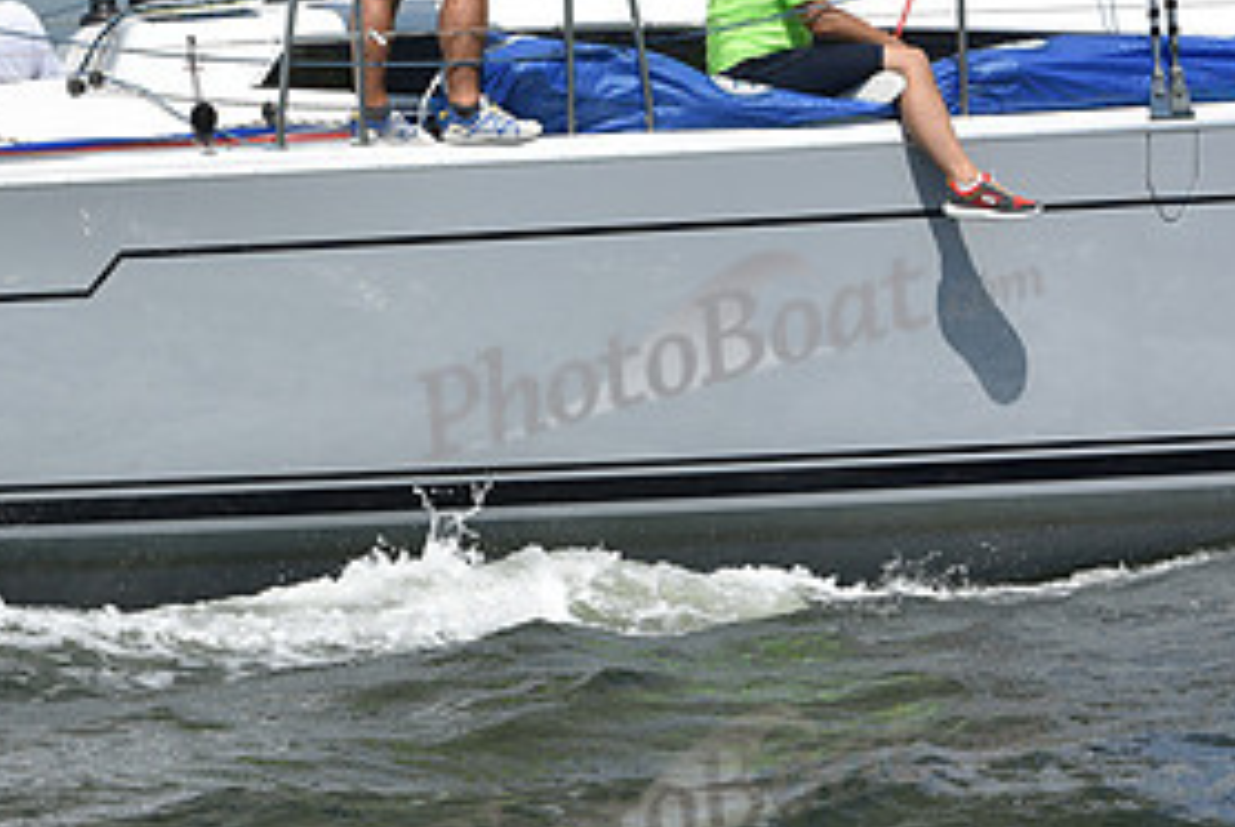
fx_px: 5014
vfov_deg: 9.4
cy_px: 176
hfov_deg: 13.9
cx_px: 191
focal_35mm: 146
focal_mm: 70
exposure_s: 1/1250
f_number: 9
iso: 250
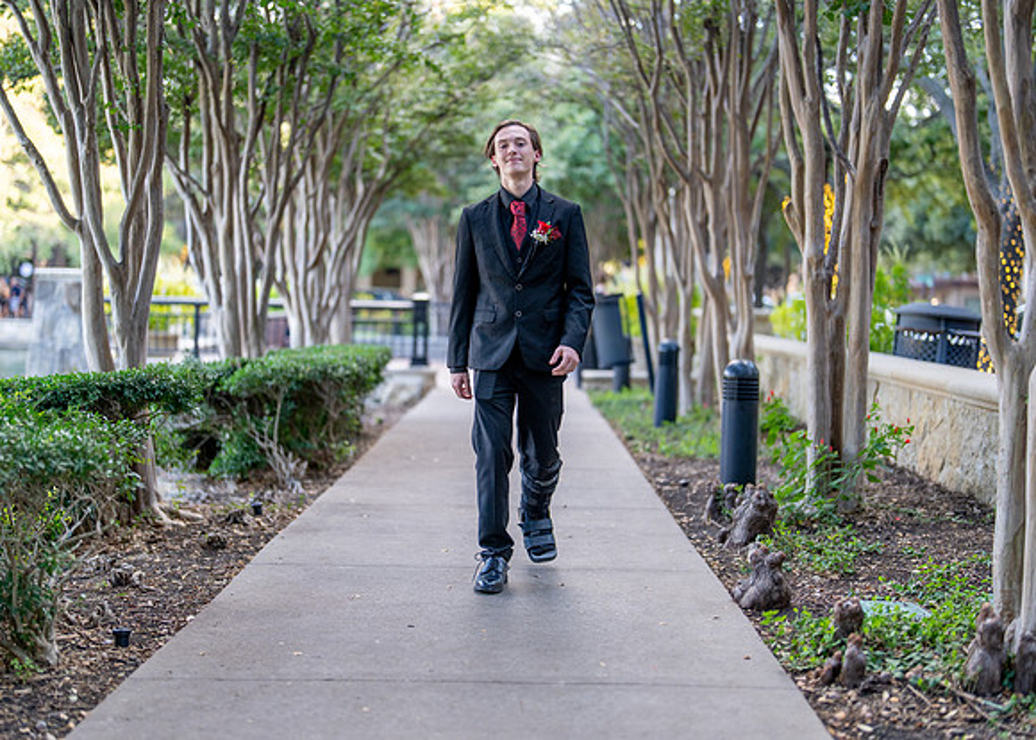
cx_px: 518
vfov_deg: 27.0
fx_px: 1541
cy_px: 370
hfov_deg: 37.2
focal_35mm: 52
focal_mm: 50
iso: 400
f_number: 1.2
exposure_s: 1/1000
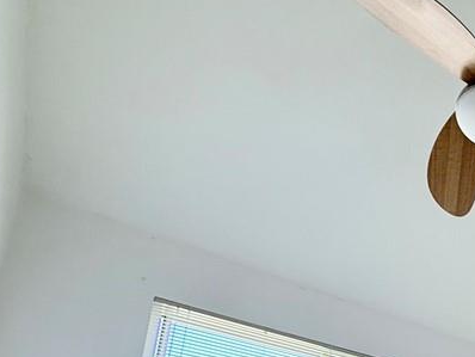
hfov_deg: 37.2
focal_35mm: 36
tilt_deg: +14.0
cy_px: 449
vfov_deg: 31.7
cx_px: 586
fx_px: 494
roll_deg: +1.7
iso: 320
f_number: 2.2
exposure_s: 1/99
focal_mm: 2.22
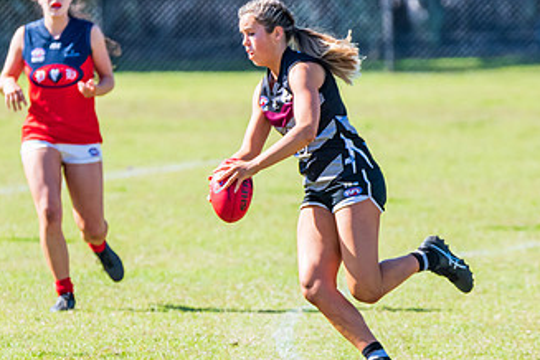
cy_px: 247
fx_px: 11504
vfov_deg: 1.8
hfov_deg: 2.7
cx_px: 280
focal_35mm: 767
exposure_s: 1/2000
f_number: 6.3
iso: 800
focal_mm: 360
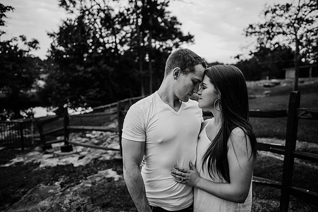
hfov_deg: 73.7
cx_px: 159
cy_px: 106
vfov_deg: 53.2
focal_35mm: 24
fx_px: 212
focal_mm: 24
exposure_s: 1/500
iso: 320
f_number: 2
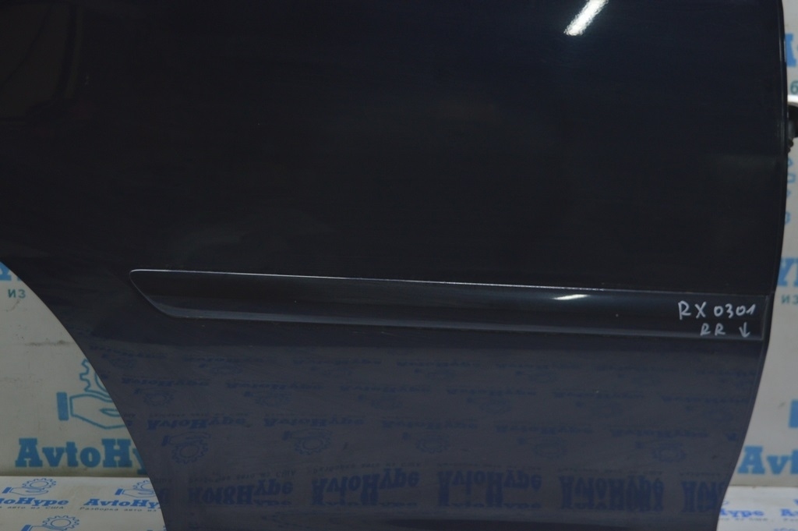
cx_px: 399
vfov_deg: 26.4
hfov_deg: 38.9
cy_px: 266
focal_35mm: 51
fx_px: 1130
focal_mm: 34
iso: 400
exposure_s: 1/40
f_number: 4.5
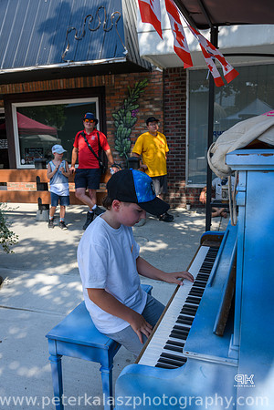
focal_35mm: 31
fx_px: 354
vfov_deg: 60.3
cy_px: 205
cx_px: 137
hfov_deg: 42.3
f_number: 8
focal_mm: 31
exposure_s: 1/200
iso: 160
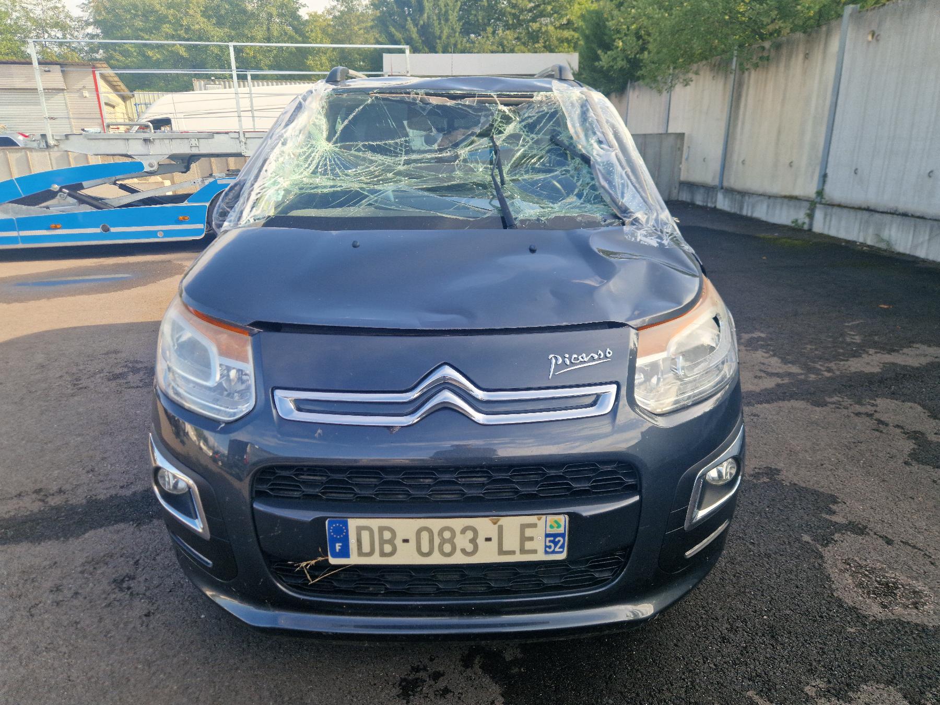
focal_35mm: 23
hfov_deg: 73.9
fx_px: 625
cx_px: 470
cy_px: 352
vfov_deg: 58.9
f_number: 1.8
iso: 50
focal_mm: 5.4
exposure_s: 1/370
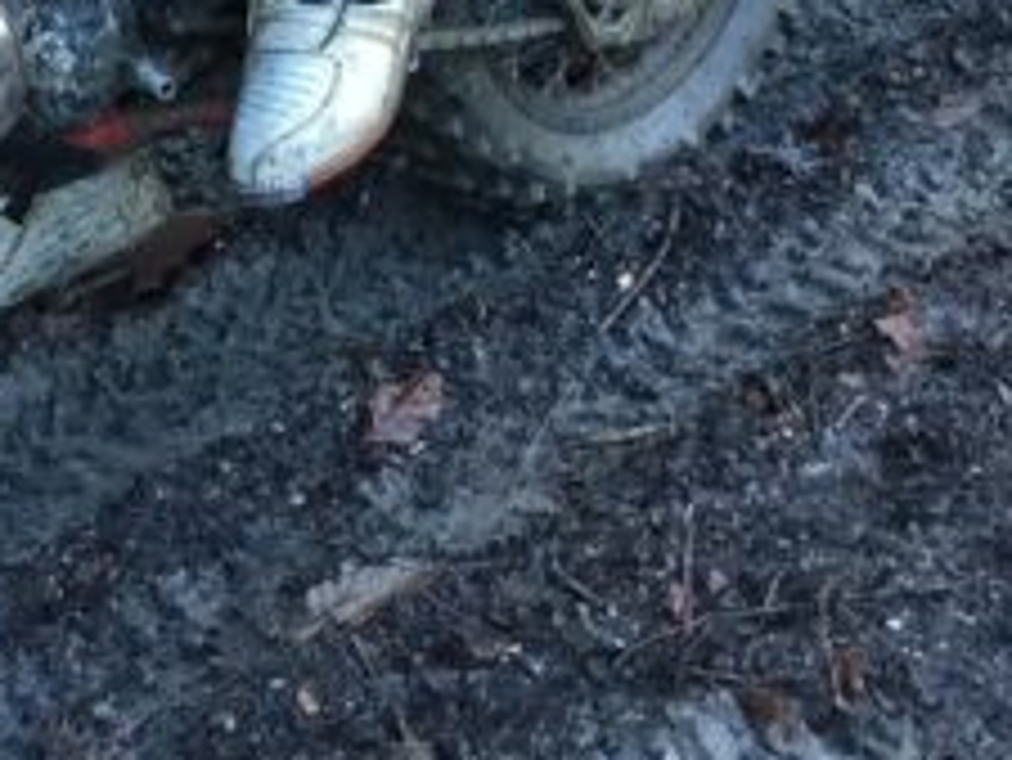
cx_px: 382
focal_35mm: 132
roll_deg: +0.6
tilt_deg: -11.0
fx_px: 3861
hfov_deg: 14.9
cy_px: -576
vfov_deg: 10.6
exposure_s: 1/33
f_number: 2.2
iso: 32
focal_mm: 4.15
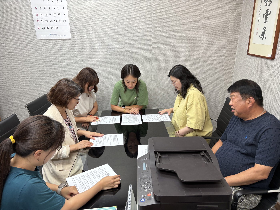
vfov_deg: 53.1
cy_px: 105
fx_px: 210
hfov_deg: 67.3
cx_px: 140
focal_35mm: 26
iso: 100
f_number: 1.6
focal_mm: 5.96
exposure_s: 1/60
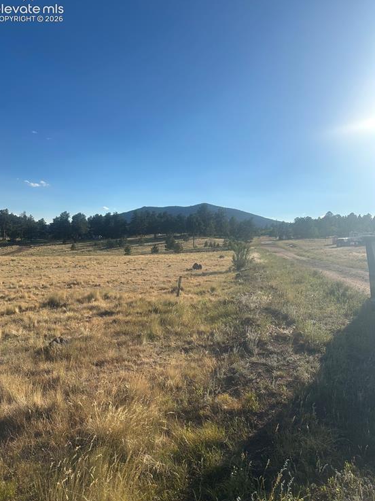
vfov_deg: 69.4
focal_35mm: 25
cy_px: 249
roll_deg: -3.0
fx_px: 361
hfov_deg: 54.8
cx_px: 184
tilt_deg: -2.2
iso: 80
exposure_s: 1/5848
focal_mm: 6.86
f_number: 1.78
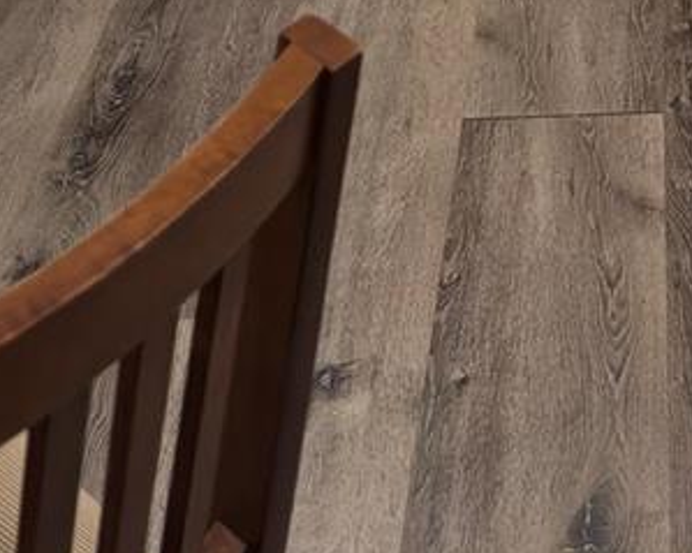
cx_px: 764
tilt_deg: -9.2
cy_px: -808
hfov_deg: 19.5
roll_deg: +0.0
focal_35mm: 94
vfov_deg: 12.5
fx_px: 1925
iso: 80
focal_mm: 6.93
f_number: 1.48
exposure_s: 1/120
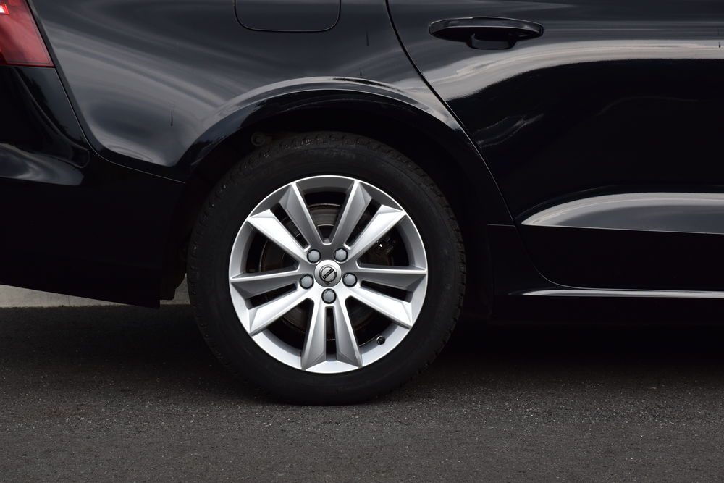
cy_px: 242
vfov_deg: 10.2
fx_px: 2715
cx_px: 362
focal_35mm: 135
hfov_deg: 15.2
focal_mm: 90
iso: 400
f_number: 9
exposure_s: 1/200
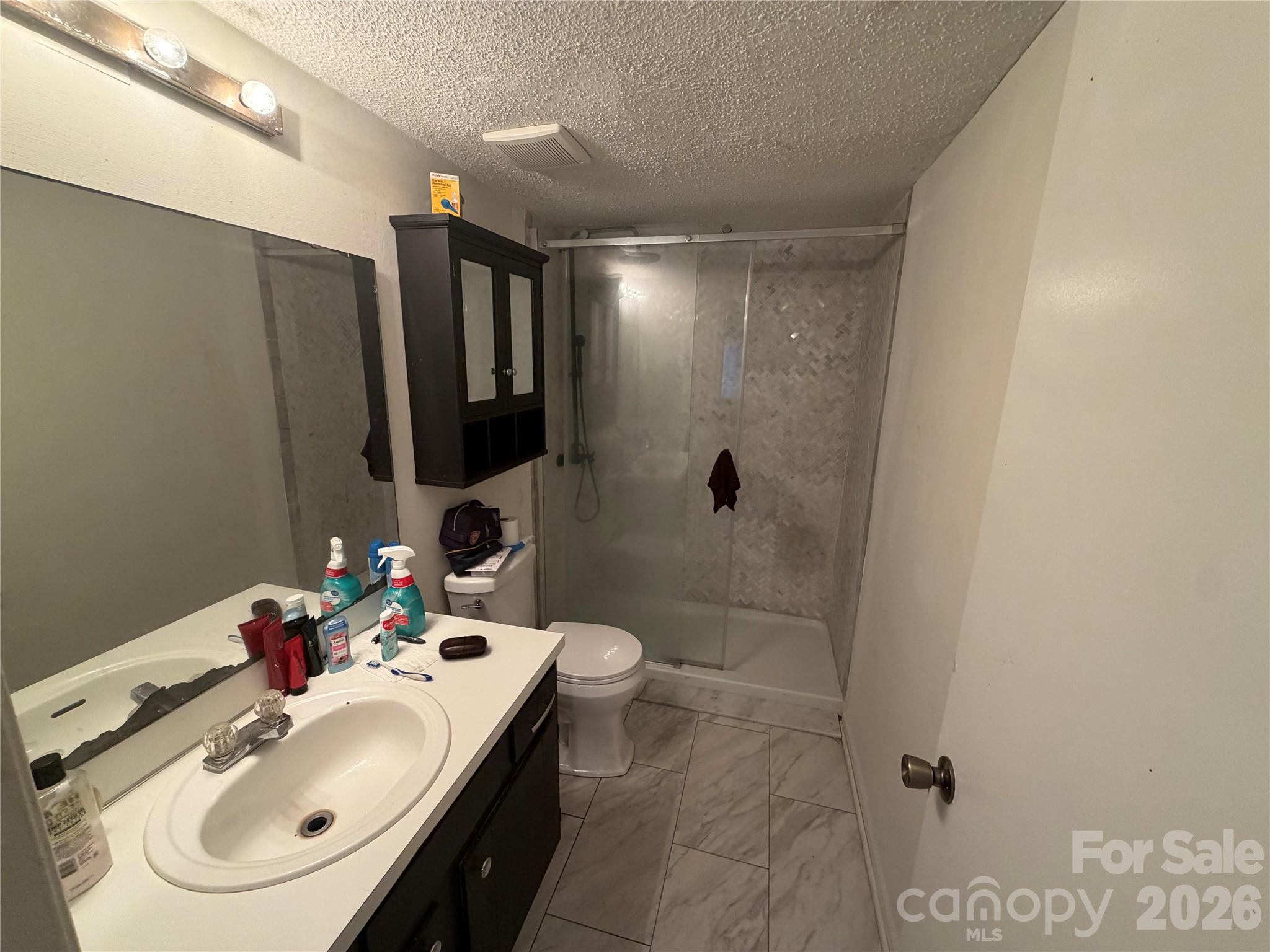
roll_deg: -1.4
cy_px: 476
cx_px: 635
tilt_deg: -12.1
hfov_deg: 102.1
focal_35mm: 14
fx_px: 514
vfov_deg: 85.7
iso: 250
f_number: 2.2
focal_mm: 2.22
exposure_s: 1/60
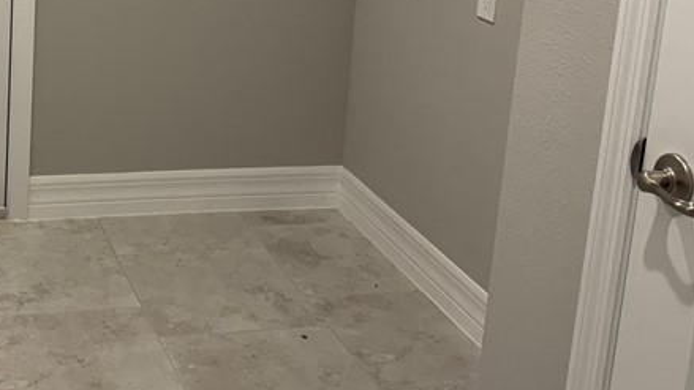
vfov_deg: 19.1
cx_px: 90
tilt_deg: -11.6
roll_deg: -2.7
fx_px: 1123
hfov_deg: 32.9
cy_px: -11
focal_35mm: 61
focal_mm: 6.76
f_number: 1.78
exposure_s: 1/120
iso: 160
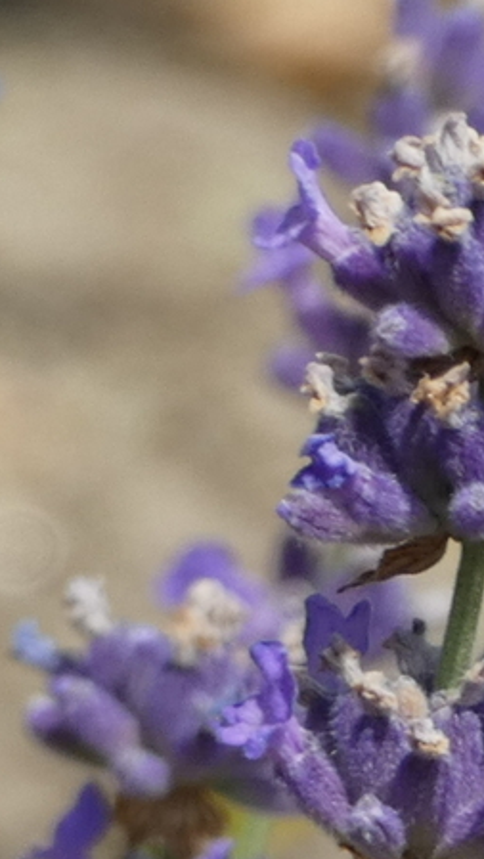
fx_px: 14150
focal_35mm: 621
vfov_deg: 3.5
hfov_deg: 2.0
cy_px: 505
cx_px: 730
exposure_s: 1/125
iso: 80
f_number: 5.5
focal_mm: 53.8
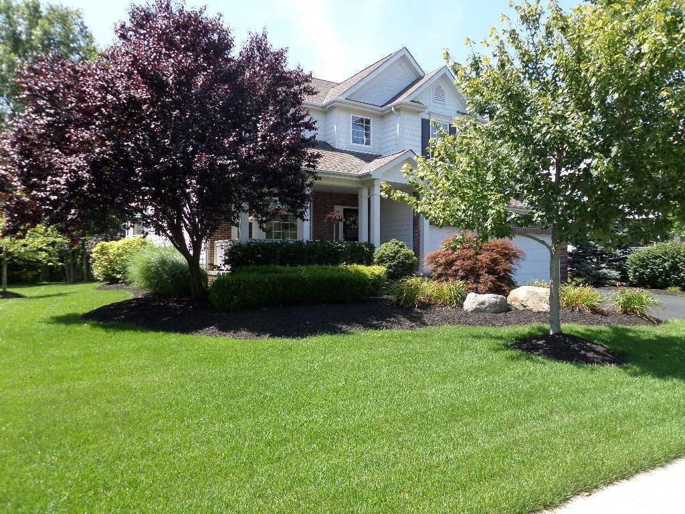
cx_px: 342
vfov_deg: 56.8
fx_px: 475
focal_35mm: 24
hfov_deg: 71.6
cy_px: 257
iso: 80
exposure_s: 1/500
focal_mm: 4.3
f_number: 3.1
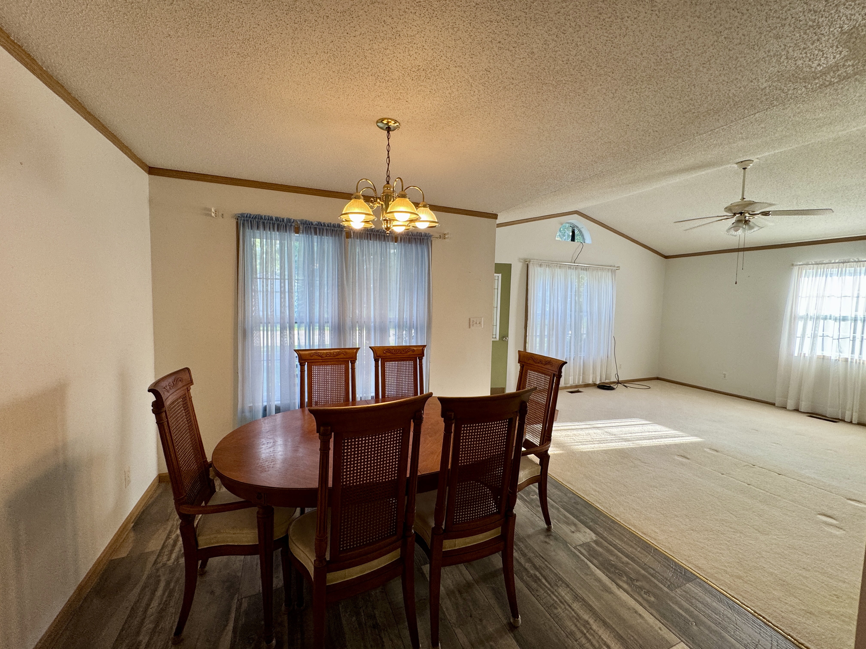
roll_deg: -0.4
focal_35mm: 14
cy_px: 324
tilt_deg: -3.7
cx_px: 433
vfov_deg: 85.7
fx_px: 350
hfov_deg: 102.1
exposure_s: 1/120
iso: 125
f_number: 2.2
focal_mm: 2.22
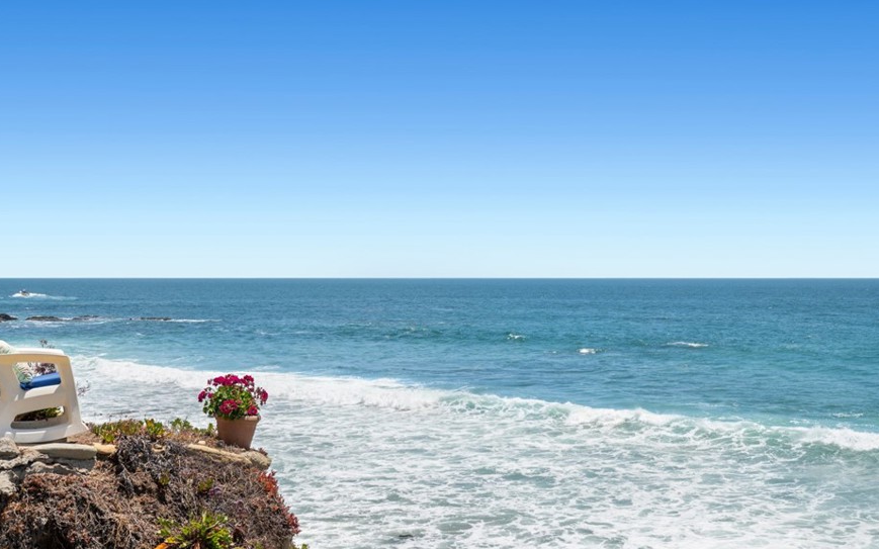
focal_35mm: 42
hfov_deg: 47.1
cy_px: 279
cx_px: 398
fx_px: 1006
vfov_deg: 30.5
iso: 100
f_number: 9
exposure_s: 1/400
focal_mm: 35
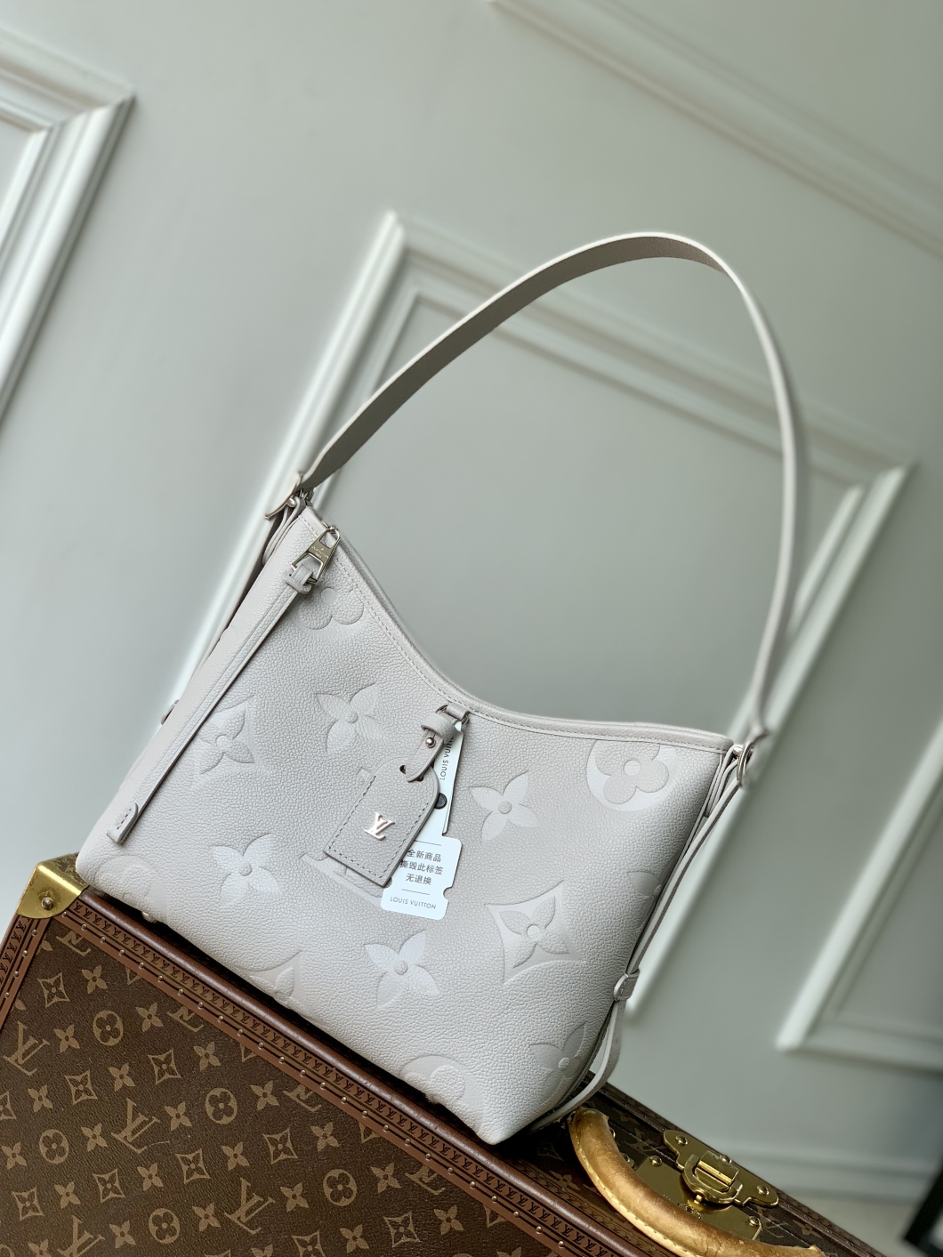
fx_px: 1925
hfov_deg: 27.5
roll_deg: -25.3
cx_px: 465
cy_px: 619
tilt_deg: -9.8
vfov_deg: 36.2
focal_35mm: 53
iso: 16
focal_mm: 6
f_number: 2.4
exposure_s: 1/233
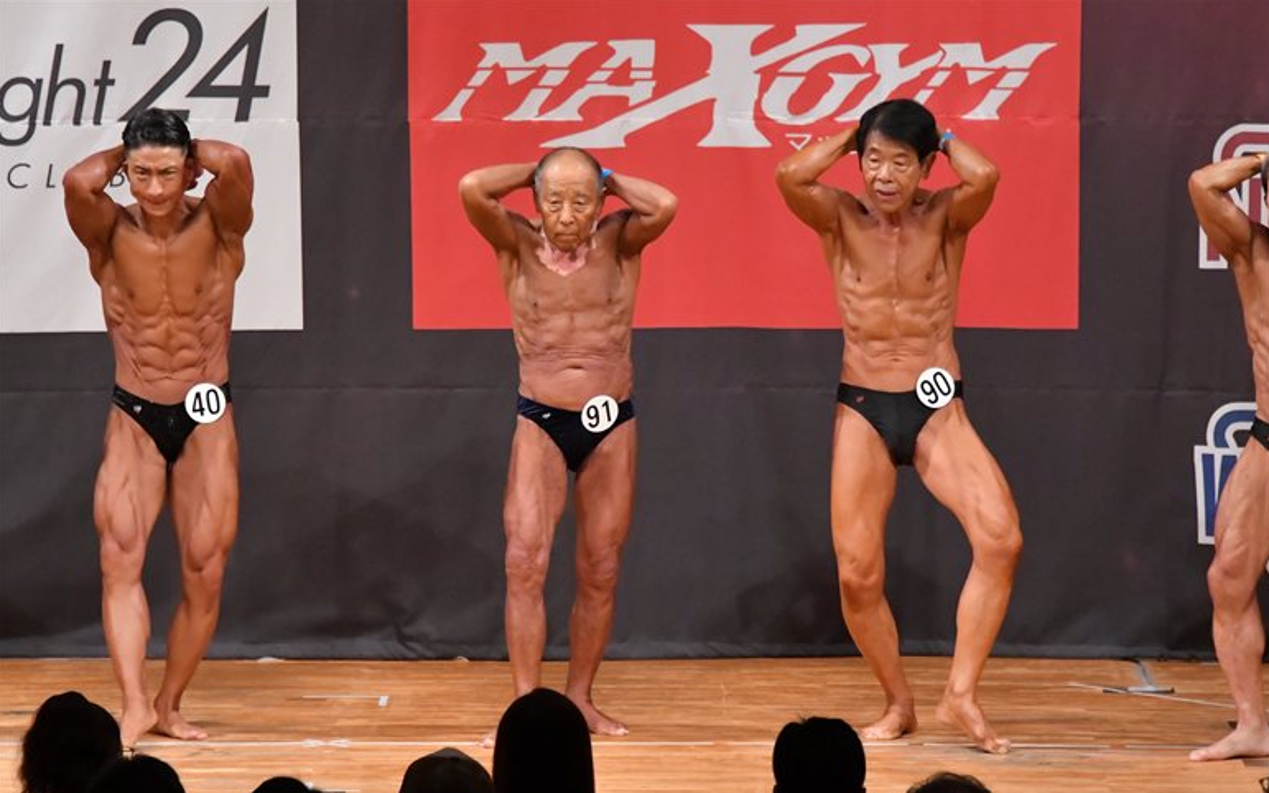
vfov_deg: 5.0
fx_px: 9027
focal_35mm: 261
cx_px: 634
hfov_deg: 8.0
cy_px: 423
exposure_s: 1/400
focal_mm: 170
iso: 9000
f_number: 5.6
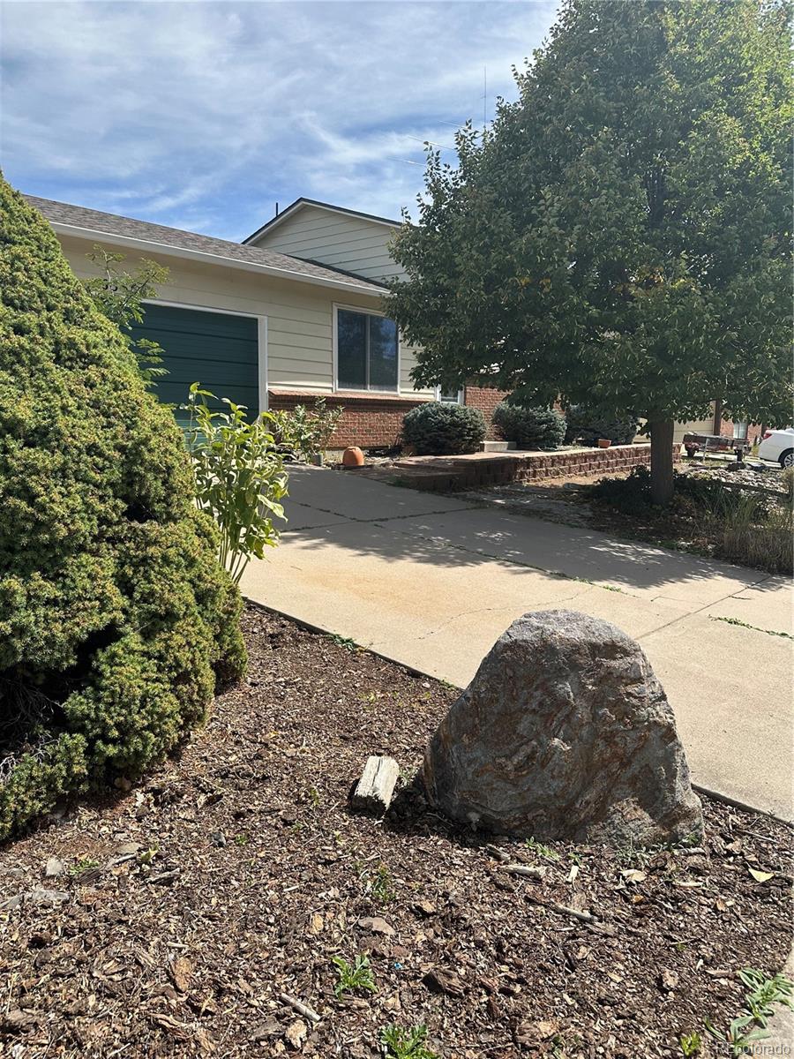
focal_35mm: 24
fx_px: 734
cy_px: 530
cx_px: 397
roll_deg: -0.8
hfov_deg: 56.8
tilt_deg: -8.8
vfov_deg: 71.6
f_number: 1.78
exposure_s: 1/3472
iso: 80
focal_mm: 6.86
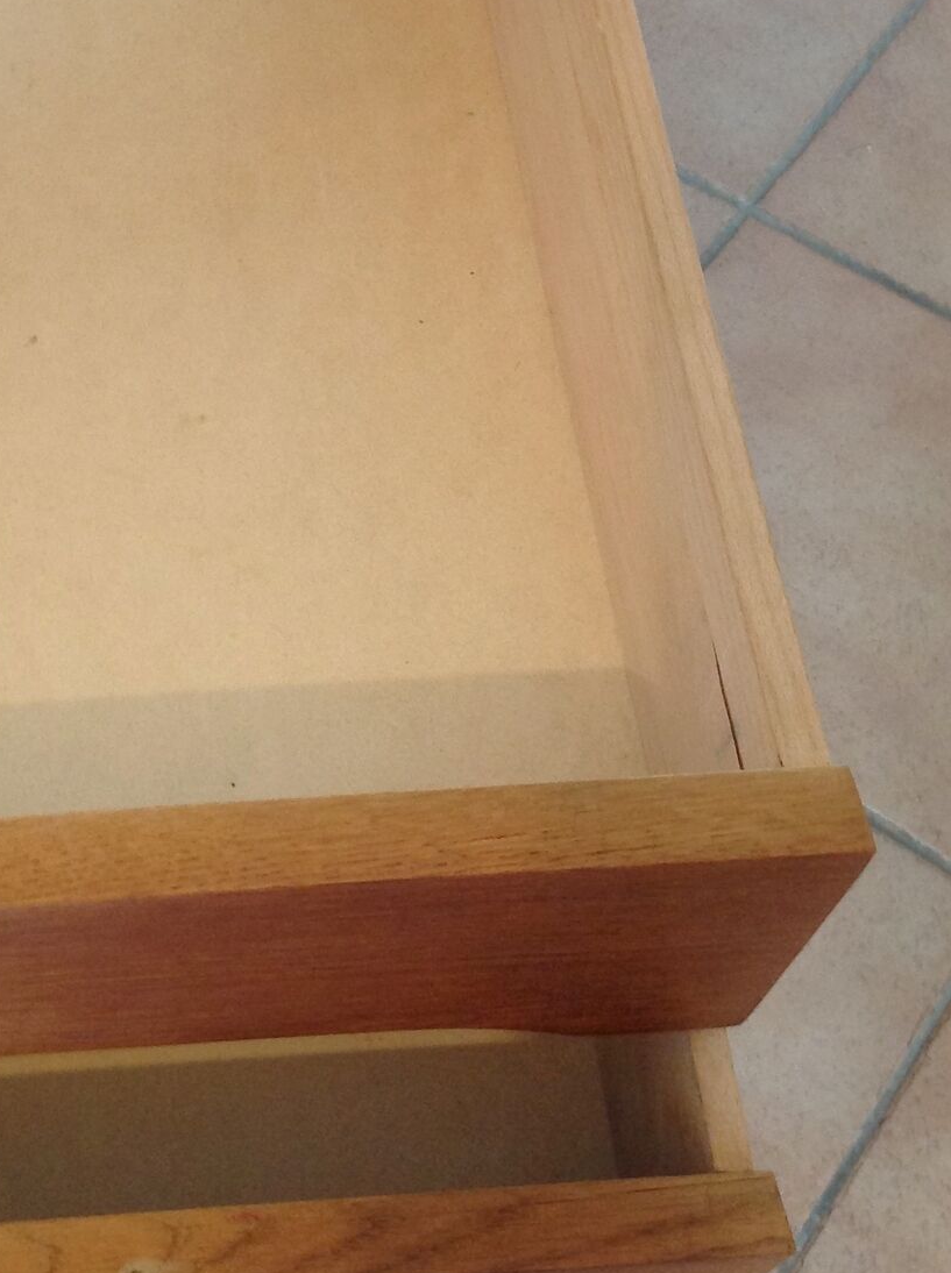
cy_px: 385
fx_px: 2351
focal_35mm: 64
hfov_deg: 22.3
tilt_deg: -55.4
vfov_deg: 30.0
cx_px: 90
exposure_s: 1/15
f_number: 2.4
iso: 160
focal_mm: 4.28
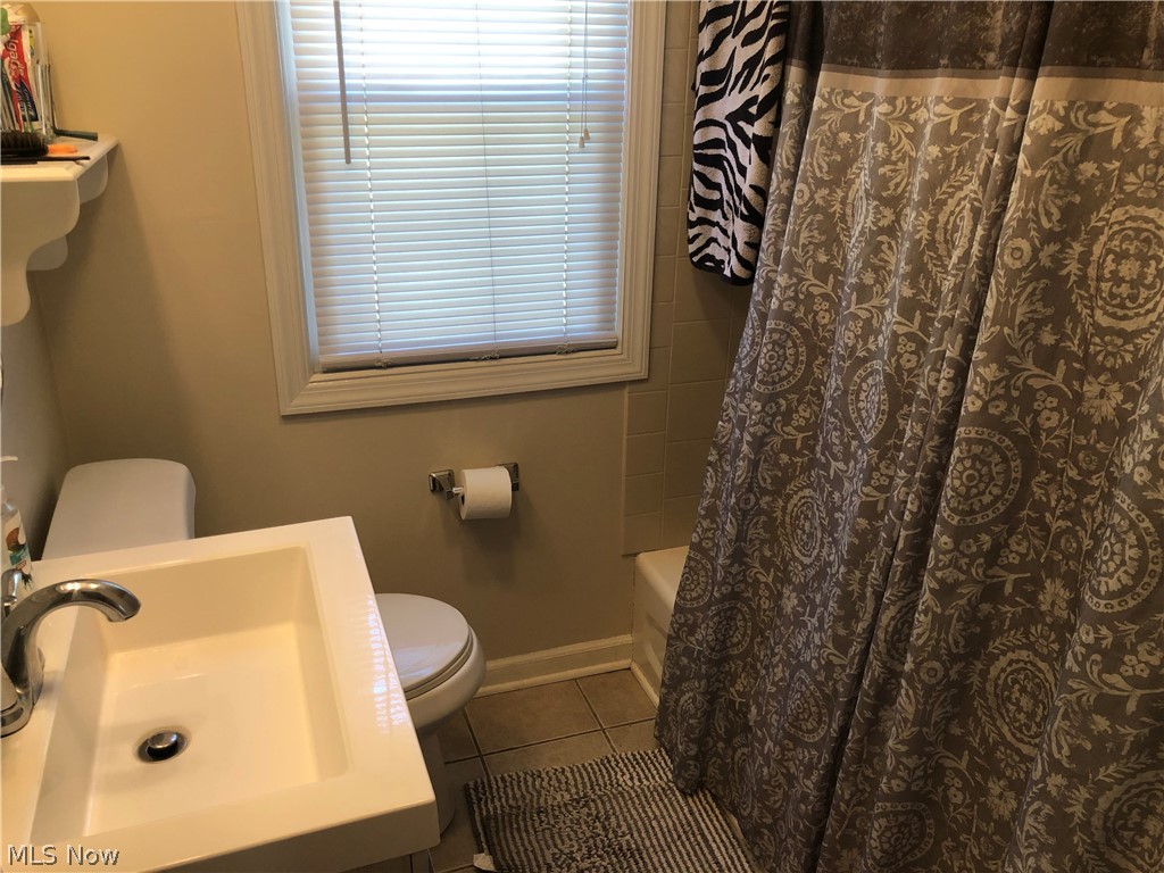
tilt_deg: -22.7
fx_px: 942
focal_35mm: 28
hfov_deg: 63.4
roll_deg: +0.0
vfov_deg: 49.7
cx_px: 582
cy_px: 436
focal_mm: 3.99
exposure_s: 1/30
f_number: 1.8
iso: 32
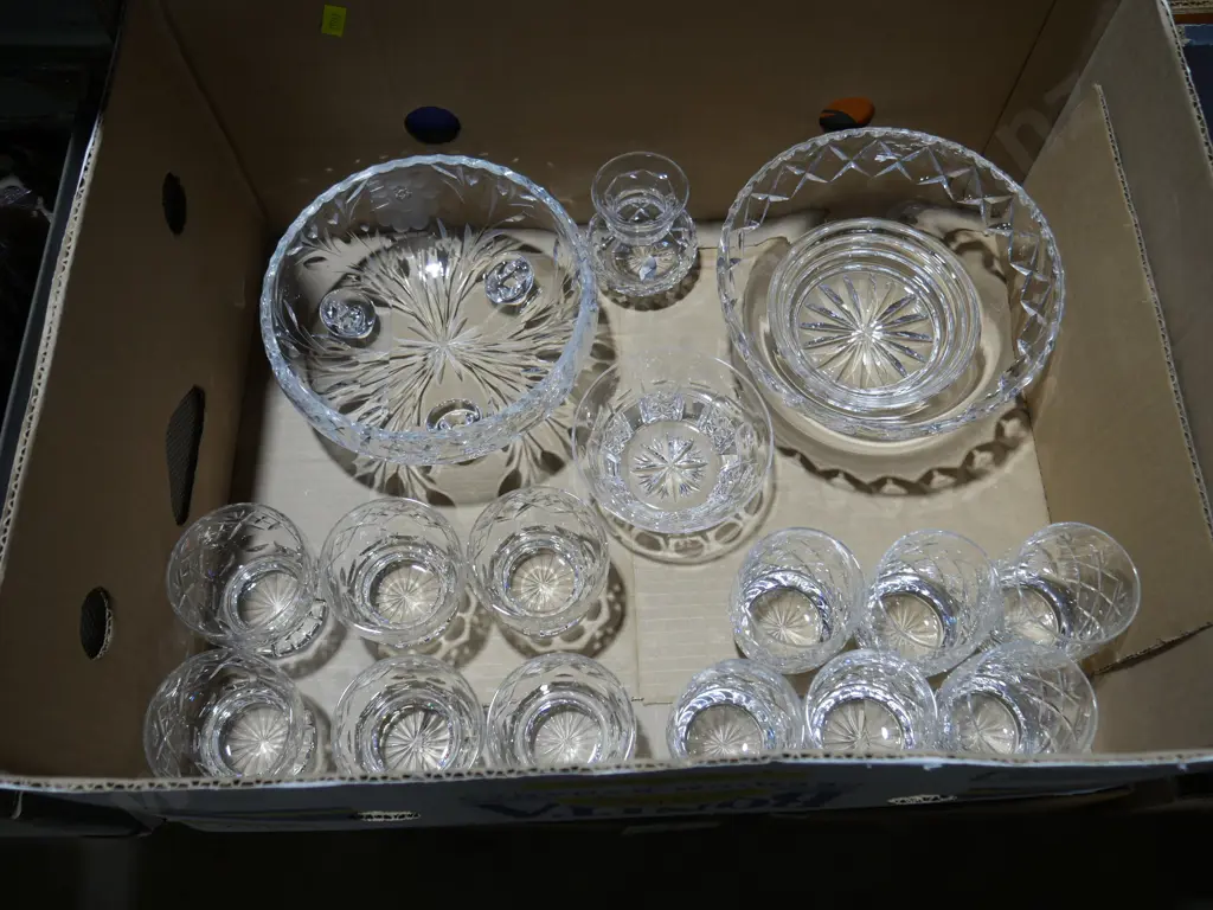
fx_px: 1121
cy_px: 455
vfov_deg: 44.2
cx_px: 606
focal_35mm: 32
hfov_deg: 56.8
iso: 200
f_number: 3.6
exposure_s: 1/100
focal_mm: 16
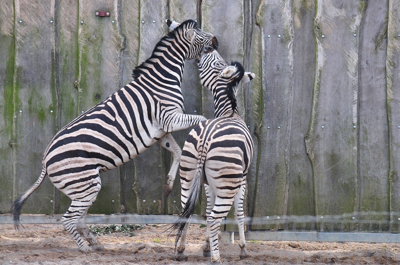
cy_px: 132
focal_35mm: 450
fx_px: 4994
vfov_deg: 3.0
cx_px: 200
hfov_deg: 4.6
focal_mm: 300
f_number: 8
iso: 400
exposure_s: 1/250
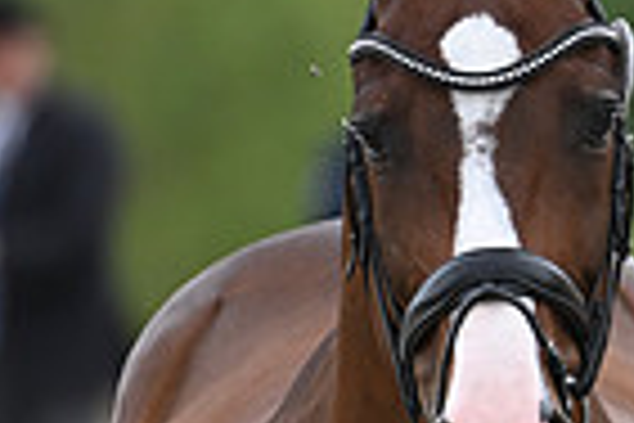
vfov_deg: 0.8
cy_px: 335
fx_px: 28915
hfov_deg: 1.3
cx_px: 1156
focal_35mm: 1642
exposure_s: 1/1600
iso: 720
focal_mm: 400
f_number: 5.6
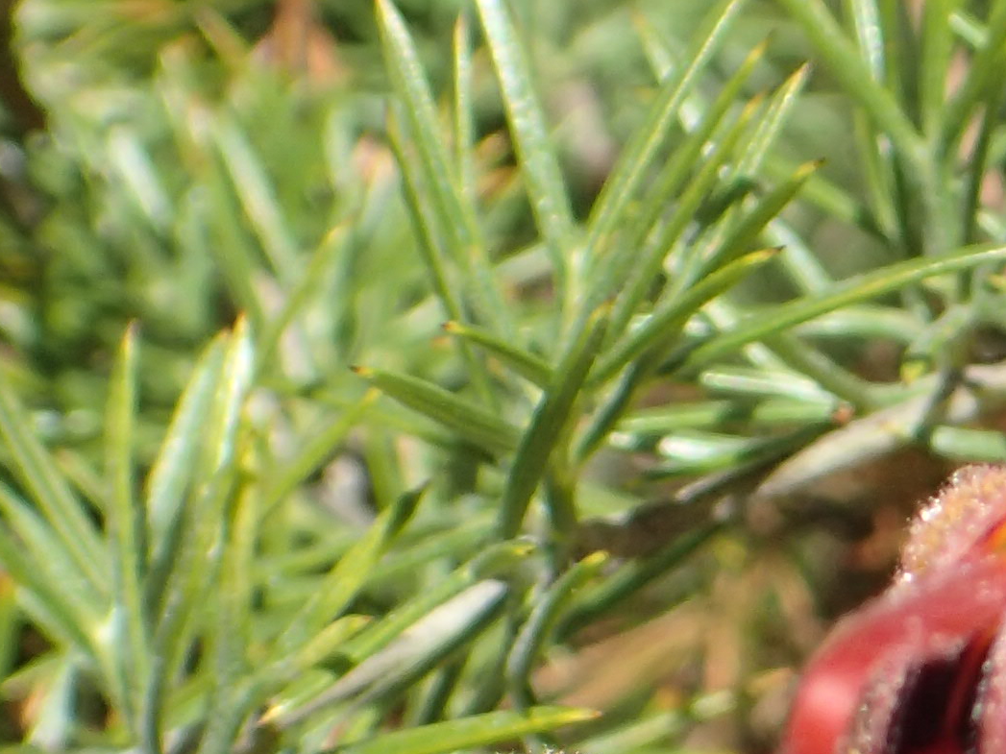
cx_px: 1280
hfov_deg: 14.4
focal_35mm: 132
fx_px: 3836
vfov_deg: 11.1
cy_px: 706
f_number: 3.2
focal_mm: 5.5
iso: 100
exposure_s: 1/640
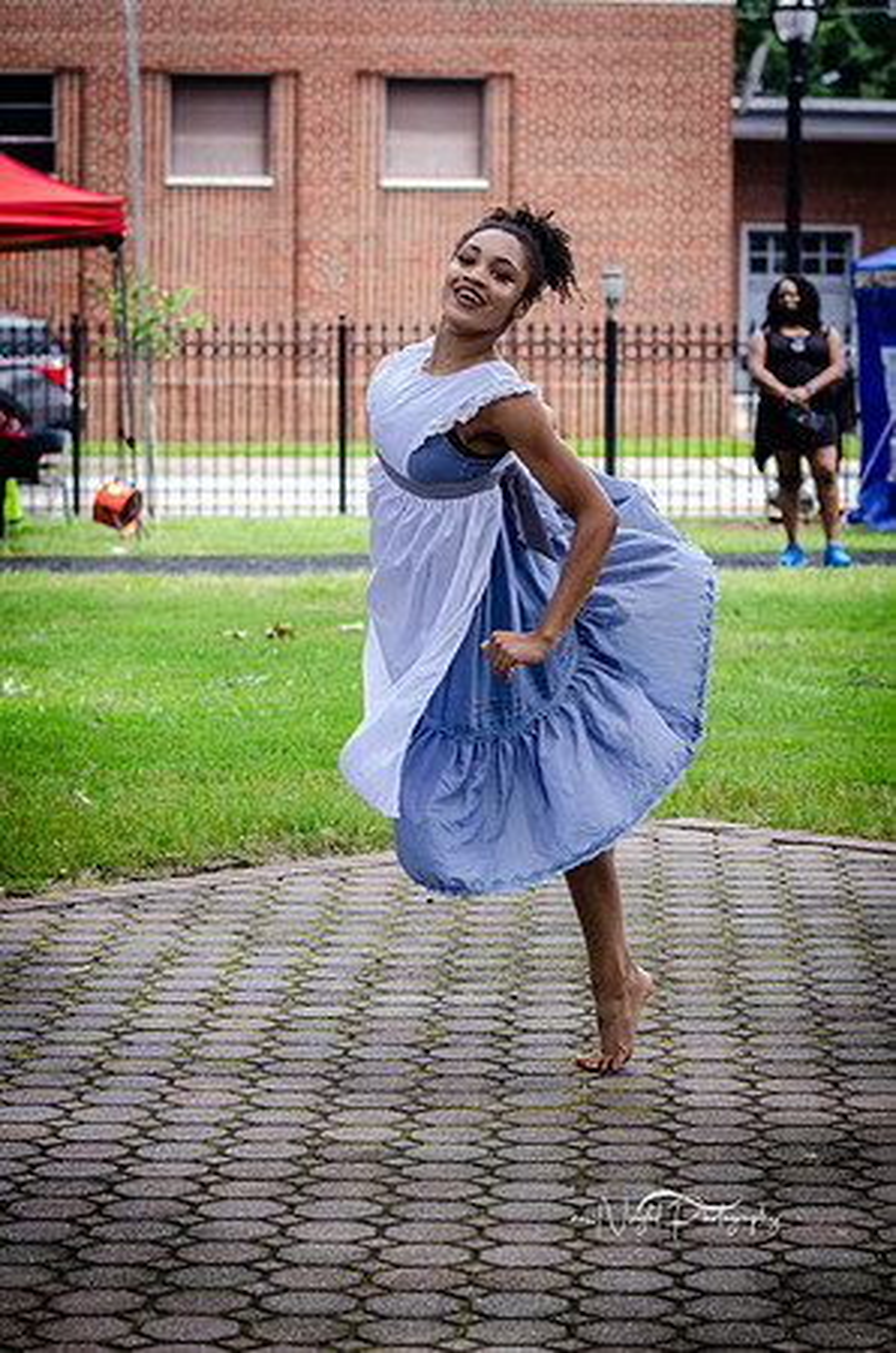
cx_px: 448
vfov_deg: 19.5
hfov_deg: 13.0
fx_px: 3938
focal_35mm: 105
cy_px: 676
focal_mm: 70
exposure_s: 1/640
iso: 400
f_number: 4
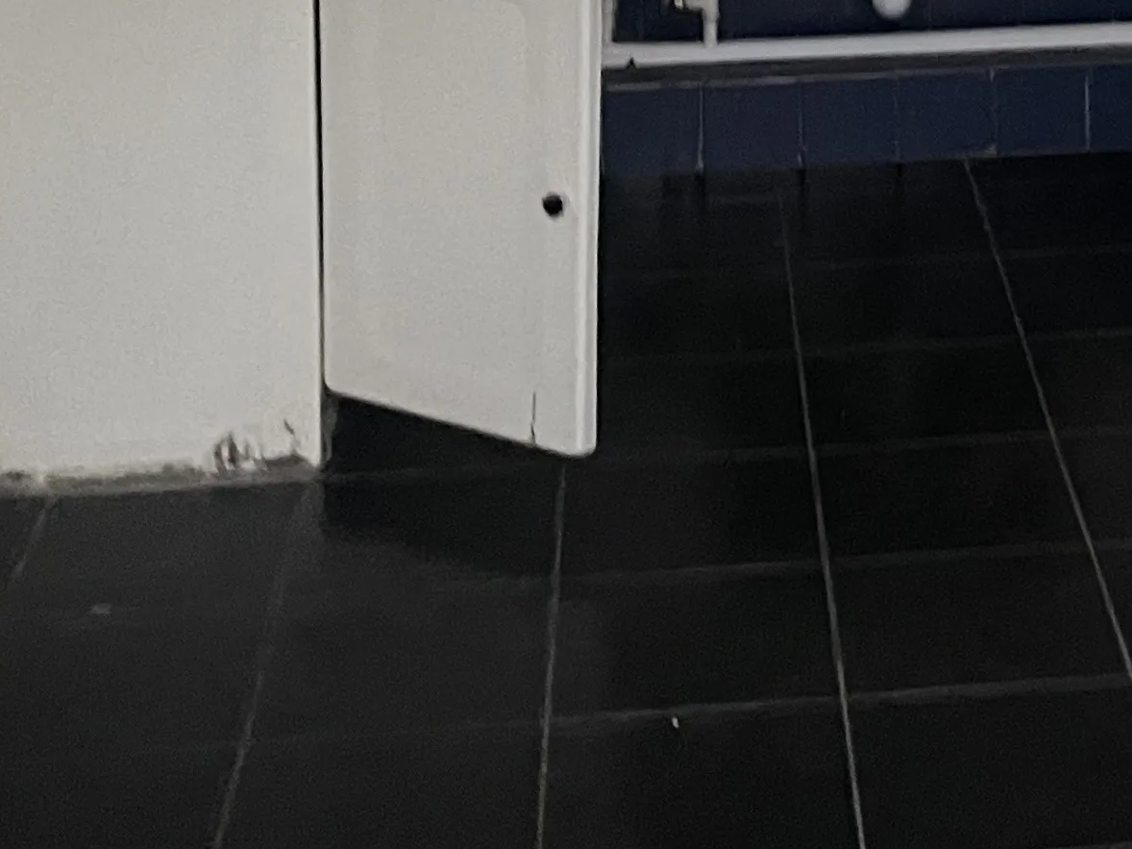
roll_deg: +1.0
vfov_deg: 15.1
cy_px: -494
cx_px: 996
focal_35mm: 89
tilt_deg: -5.1
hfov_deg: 21.6
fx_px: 2910
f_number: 1.6
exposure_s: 1/30
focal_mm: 4.2
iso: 1000
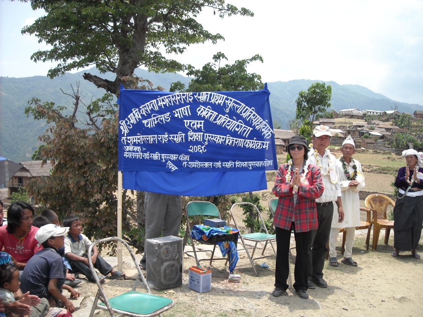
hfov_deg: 52.6
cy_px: 158
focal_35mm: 35
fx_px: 428
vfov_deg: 40.7
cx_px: 212
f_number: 5.6
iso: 64
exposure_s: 1/154
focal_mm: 5.7
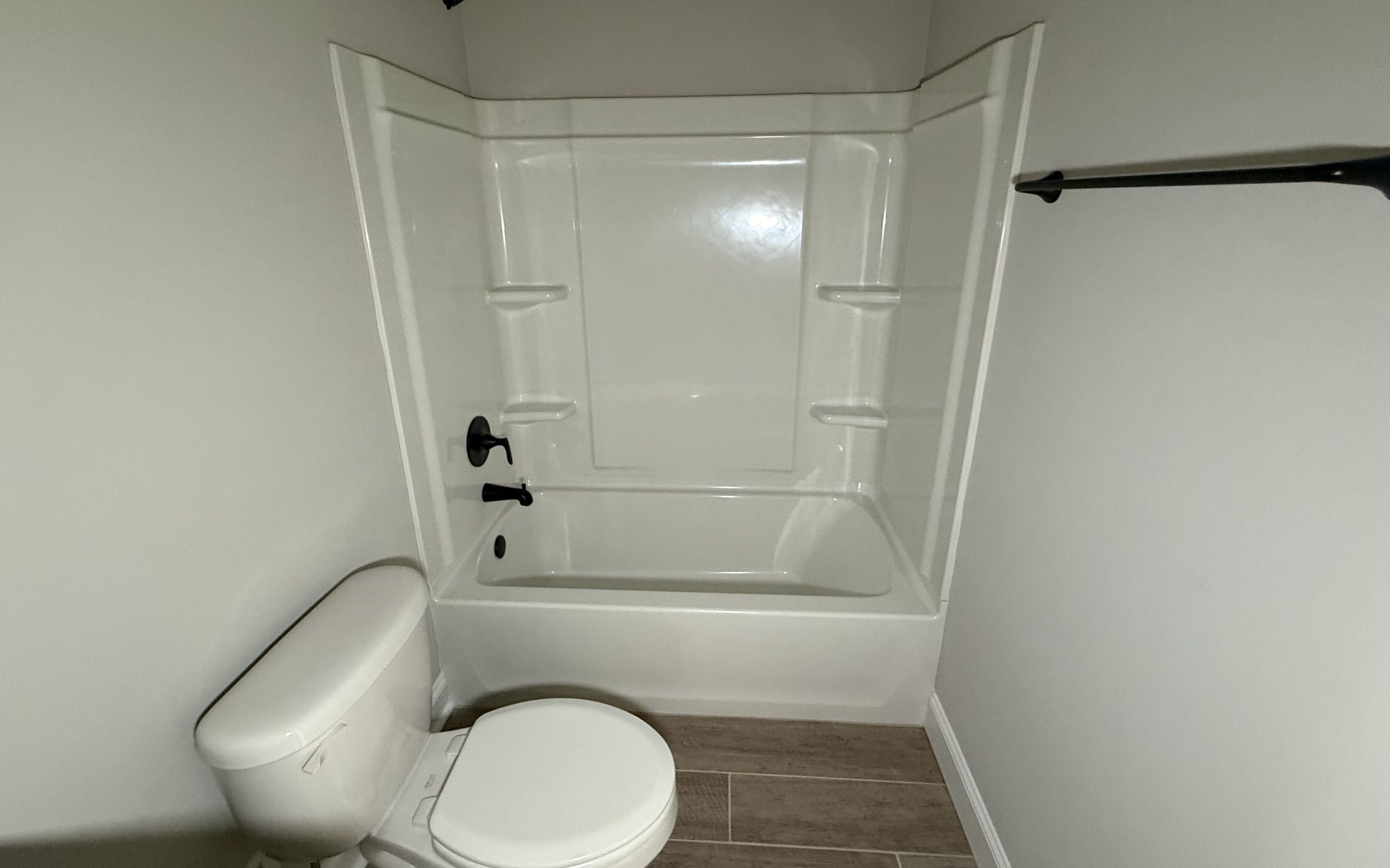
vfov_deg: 74.6
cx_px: 693
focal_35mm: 15
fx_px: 568
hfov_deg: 101.5
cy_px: 389
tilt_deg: -15.9
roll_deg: +0.6
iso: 400
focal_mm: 2.22
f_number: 2.2
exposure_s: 1/60
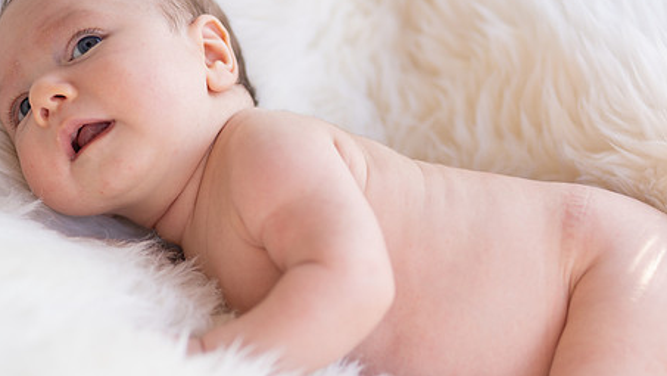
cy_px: 265
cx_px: 365
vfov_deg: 10.6
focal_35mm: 114
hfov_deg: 18.8
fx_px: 2017
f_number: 2.5
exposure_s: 1/125
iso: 100
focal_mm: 85
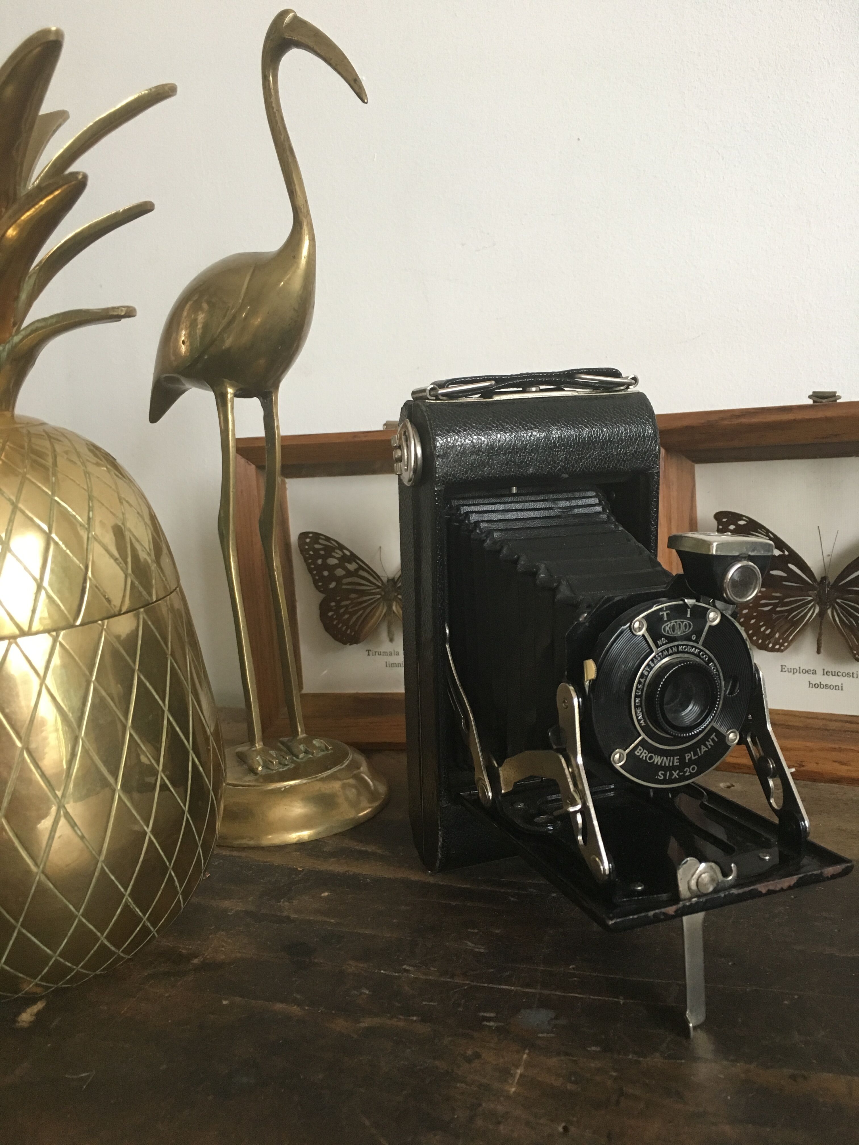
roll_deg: +2.7
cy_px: 572
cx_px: 430
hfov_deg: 48.2
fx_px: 960
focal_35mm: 29
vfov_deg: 61.7
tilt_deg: -6.8
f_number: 2.2
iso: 160
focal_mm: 4.15
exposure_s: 1/33
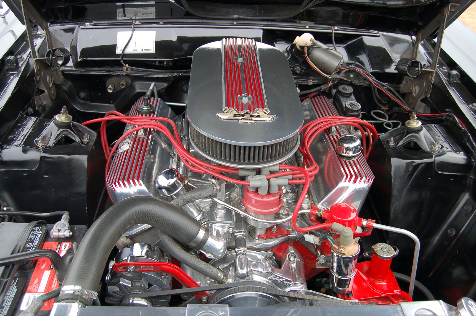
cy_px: 158
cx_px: 238
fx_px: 435
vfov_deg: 39.8
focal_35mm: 33
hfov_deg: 57.3
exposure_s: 1/125
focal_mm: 22
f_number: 5.6
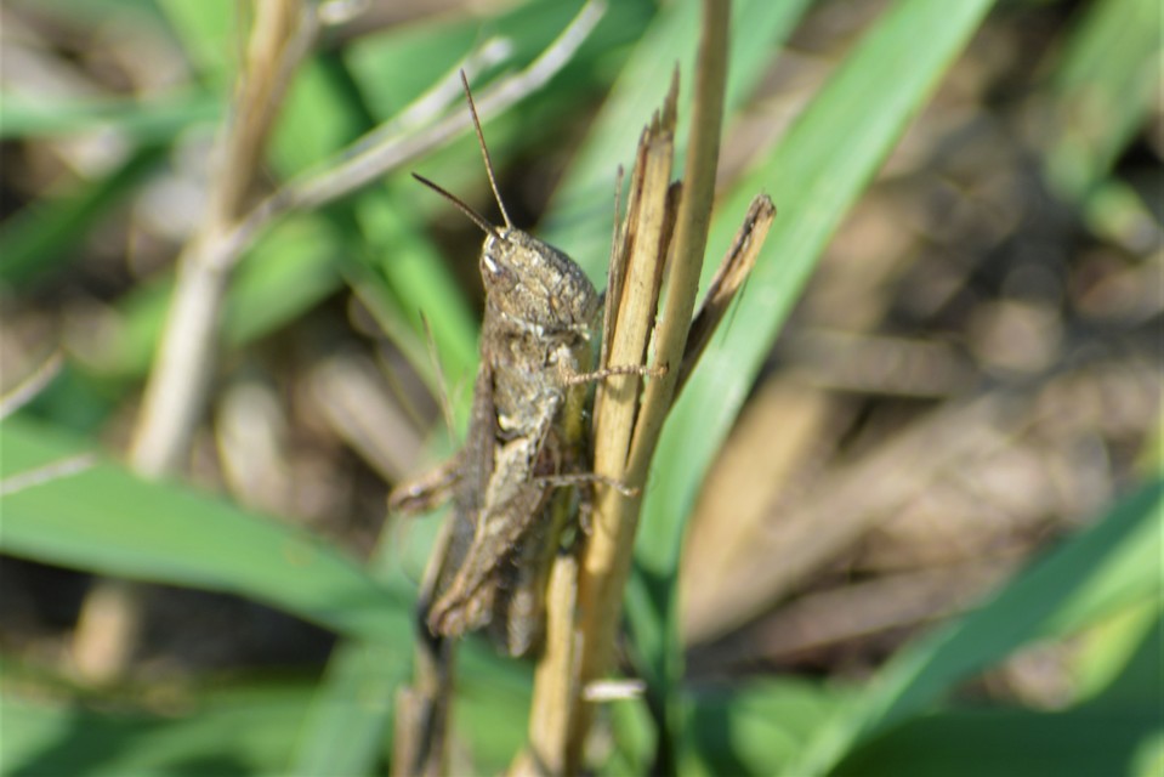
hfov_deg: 4.6
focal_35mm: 450
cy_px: 388
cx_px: 582
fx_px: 14554
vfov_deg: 3.1
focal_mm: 300
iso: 110
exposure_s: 1/125
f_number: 8
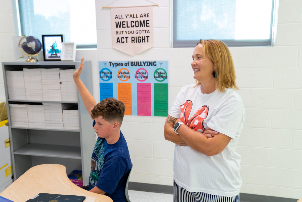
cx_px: 151
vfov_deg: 41.2
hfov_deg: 58.7
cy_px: 101
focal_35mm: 32
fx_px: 269
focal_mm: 32
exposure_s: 1/125
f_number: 2.8
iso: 4000
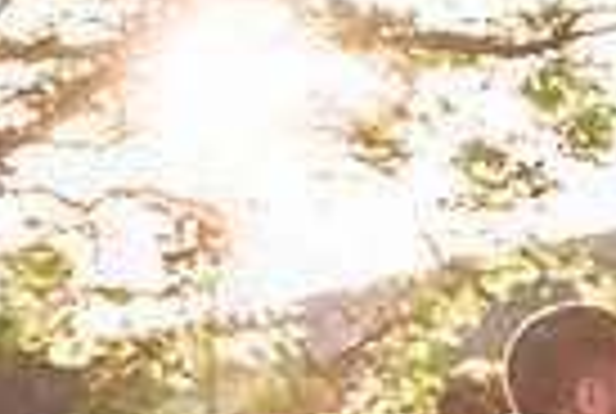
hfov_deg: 11.1
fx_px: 3172
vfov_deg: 7.1
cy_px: 883
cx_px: 351
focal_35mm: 185
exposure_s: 1/2000
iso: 500
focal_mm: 27
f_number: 1.8
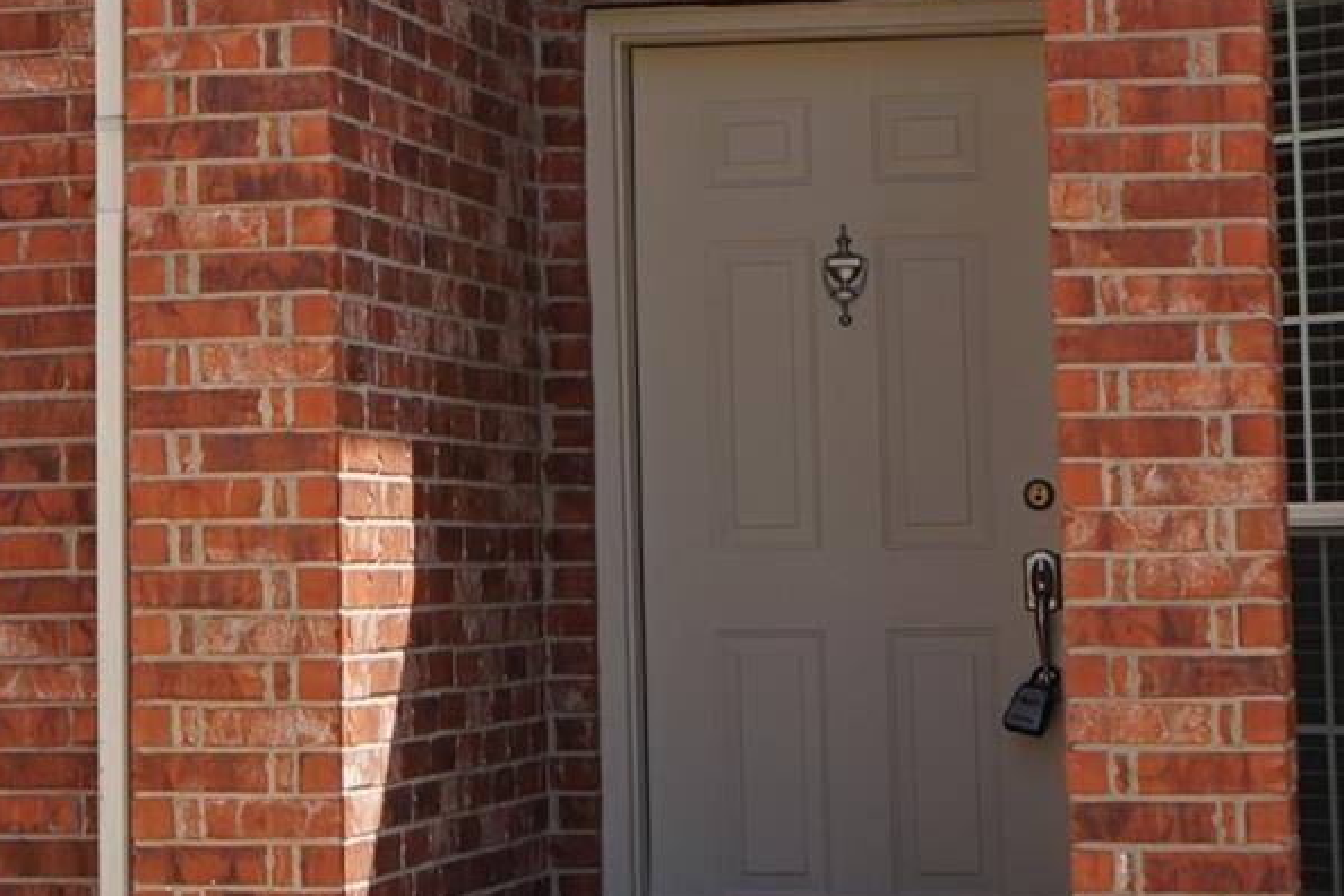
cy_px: -225
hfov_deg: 14.8
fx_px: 5152
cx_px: 233
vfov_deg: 9.8
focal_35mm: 138
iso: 100
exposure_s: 1/250
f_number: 6.3
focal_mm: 40
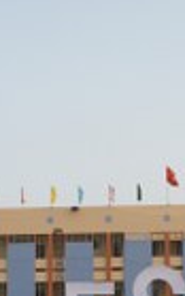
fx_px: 755
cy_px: 270
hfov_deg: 13.9
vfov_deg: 21.6
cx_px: 153
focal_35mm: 94
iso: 200
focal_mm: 19
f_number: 7.1
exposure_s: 1/125
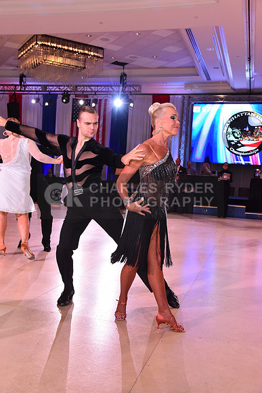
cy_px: 196
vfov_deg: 50.7
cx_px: 131
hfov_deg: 35.1
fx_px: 415
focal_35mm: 38
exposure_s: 1/320
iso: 2500
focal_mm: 38
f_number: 6.3
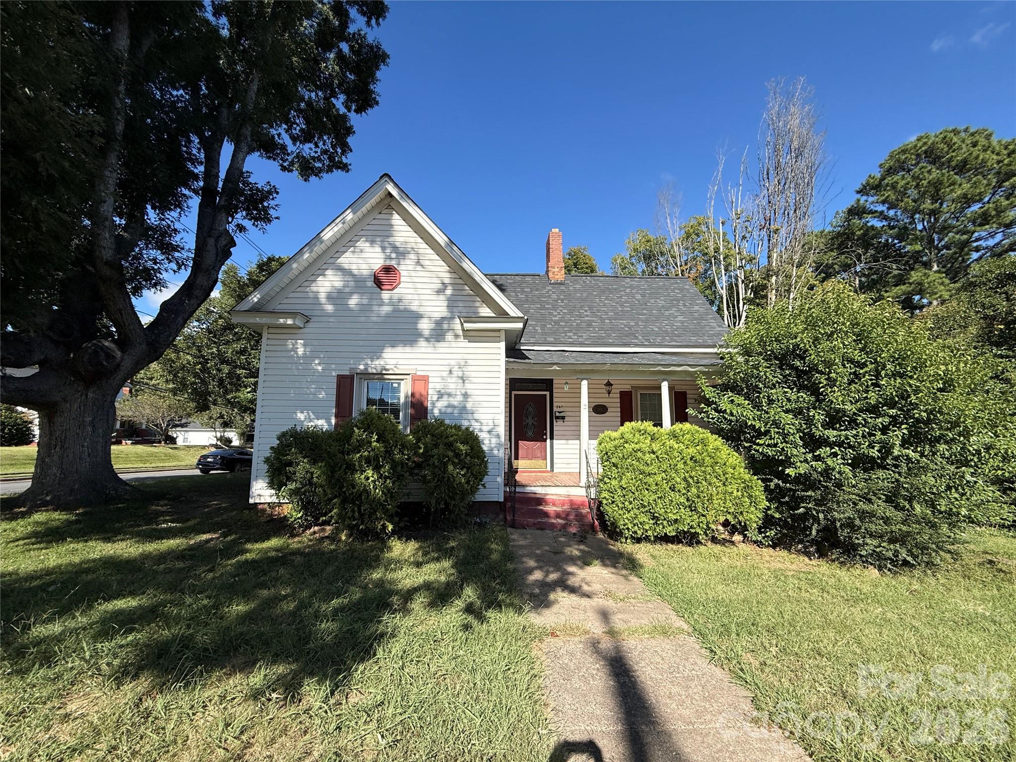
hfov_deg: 102.1
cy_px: 381
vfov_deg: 85.7
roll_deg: -0.9
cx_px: 508
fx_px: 411
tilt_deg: +6.3
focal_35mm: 14
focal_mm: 2.22
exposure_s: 1/1848
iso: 64
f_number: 2.2
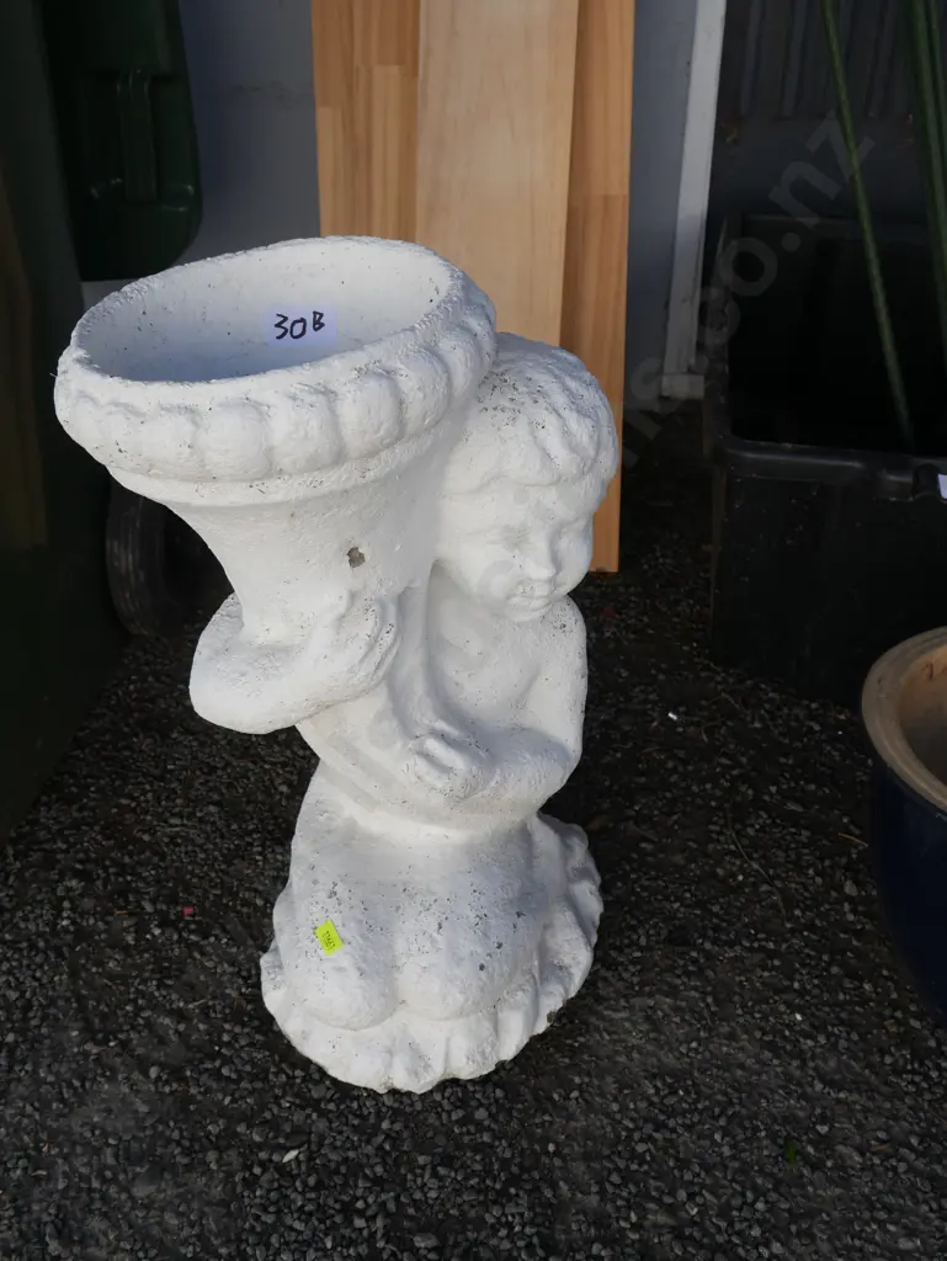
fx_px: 1166
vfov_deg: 56.8
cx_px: 474
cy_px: 630
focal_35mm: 32
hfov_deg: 44.2
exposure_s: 1/320
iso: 200
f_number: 7.1
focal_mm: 16
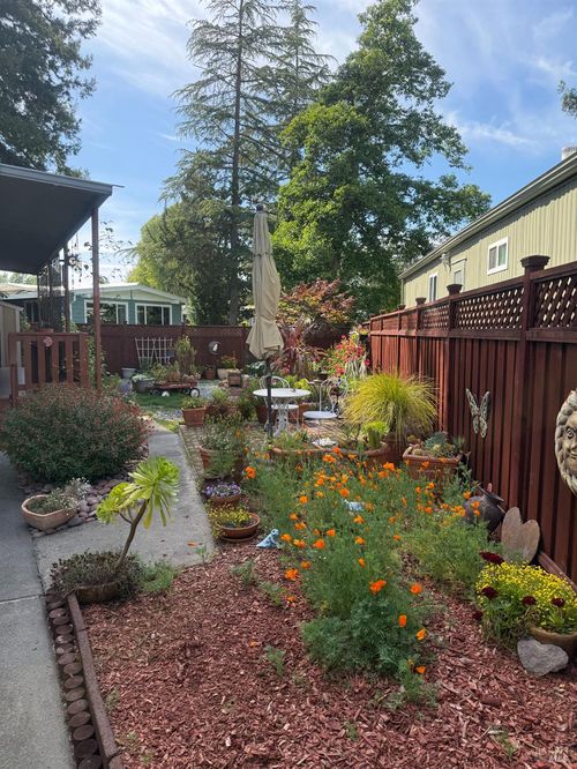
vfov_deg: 71.6
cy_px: 384
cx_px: 288
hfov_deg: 56.8
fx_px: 533
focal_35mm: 24
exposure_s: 1/1271
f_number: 1.78
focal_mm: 6.76
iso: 100
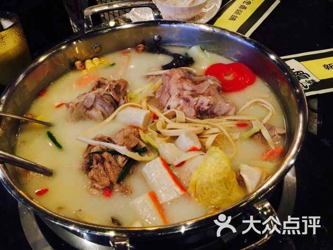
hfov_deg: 61.7
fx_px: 279
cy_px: 125
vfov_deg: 48.2
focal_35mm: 29
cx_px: 166
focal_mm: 4.15
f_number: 2.2
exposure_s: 1/33
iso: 125
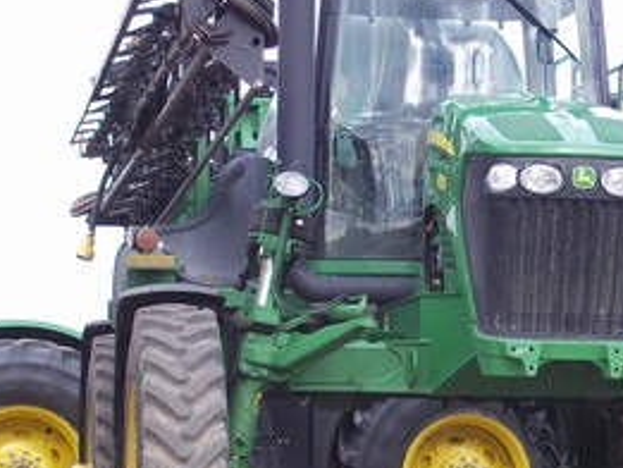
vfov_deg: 10.2
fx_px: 2629
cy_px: 322
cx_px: 458
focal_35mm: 146
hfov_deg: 13.5
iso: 80
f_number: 4.4
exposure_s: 1/125
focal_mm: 12.5
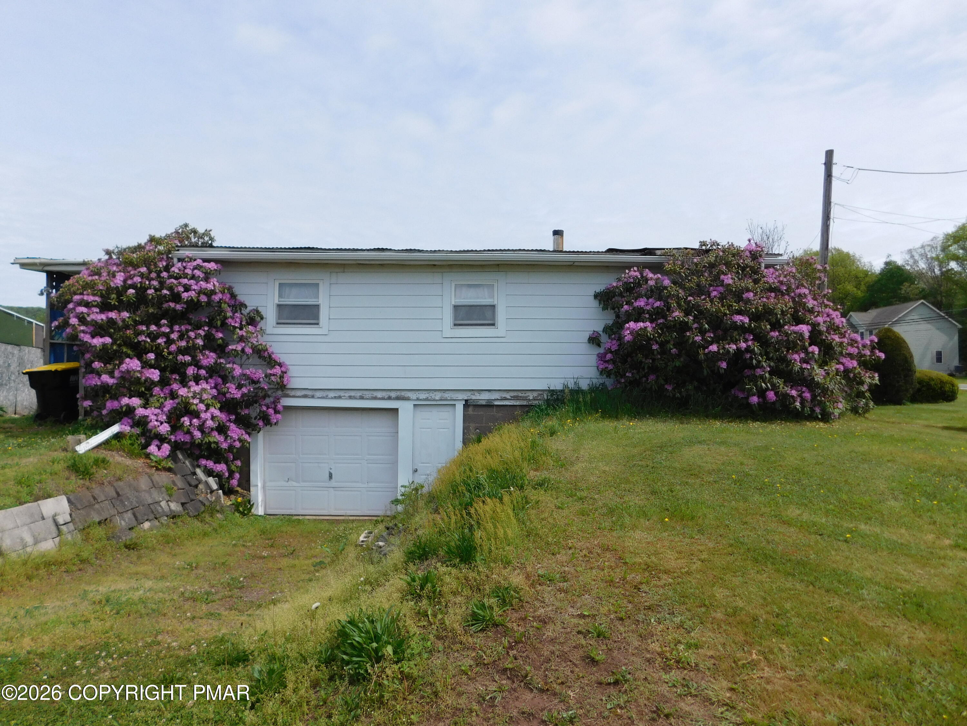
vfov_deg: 58.9
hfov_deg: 73.9
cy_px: 363
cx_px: 484
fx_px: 643
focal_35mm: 23
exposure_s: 1/500
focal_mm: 4
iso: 125
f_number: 6
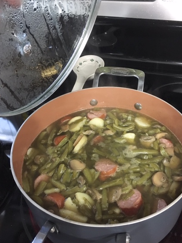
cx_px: 103
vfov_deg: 53.8
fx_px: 239
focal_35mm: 34
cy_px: 139
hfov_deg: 41.7
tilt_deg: -46.6
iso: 250
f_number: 2.2
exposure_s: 1/15
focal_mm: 4.15
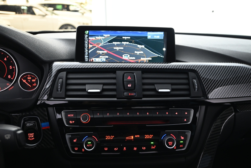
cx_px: 126
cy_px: 84
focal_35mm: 29
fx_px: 204
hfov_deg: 63.2
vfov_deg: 44.6
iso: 1600
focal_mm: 19.5
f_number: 3.8
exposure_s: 1/10
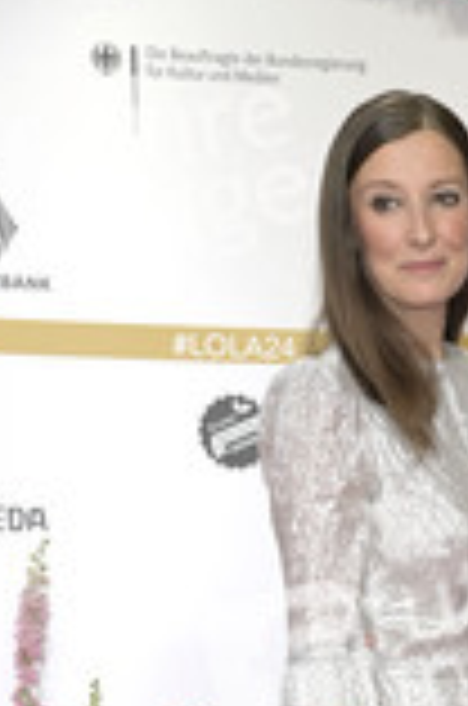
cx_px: 567
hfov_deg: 8.6
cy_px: 872
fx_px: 3094
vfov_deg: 12.7
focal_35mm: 158
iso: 640
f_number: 5.6
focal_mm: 62
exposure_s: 1/250
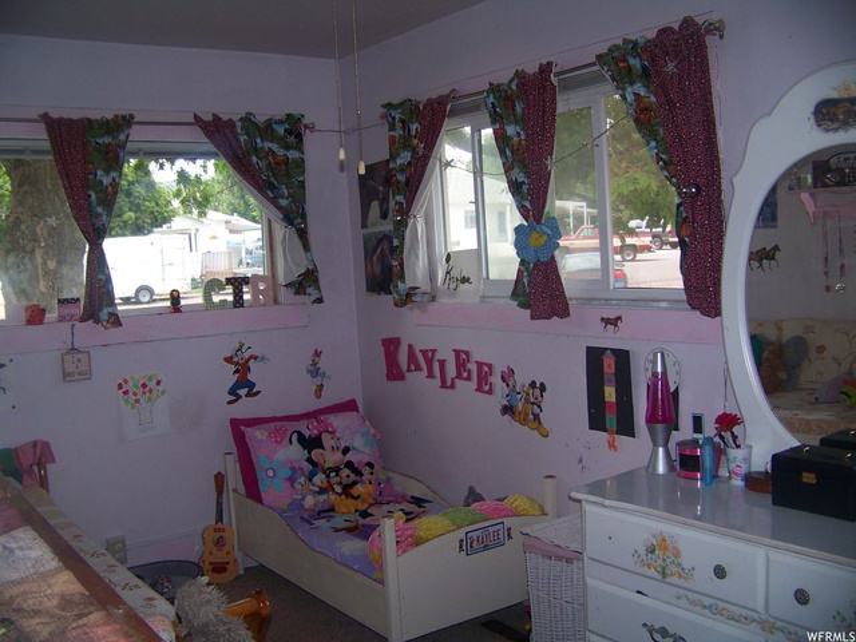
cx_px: 428
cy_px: 321
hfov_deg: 51.4
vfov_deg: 39.7
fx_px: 890
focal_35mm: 36
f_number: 2.8
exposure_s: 1/125
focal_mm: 5.85
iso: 64
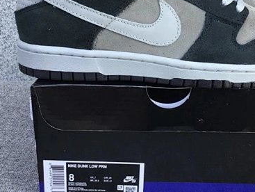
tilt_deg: -18.0
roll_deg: -1.1
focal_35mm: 54
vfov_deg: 26.9
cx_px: 169
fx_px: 398
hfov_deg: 35.2
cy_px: 62
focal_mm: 3.3
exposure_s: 1/202
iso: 25
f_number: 2.4
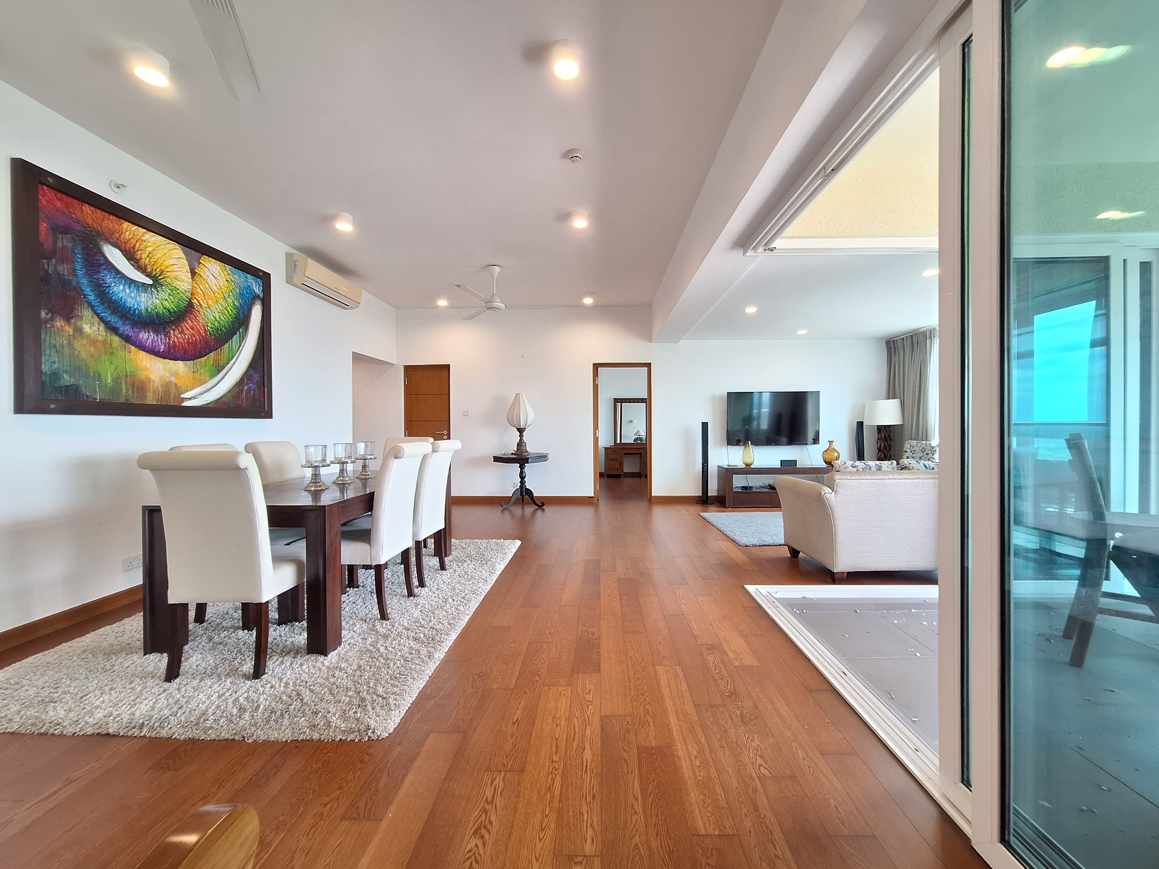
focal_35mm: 13
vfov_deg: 89.9
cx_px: 580
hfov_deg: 106.2
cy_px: 434
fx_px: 435
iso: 100
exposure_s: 1/50
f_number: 2.2
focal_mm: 1.74
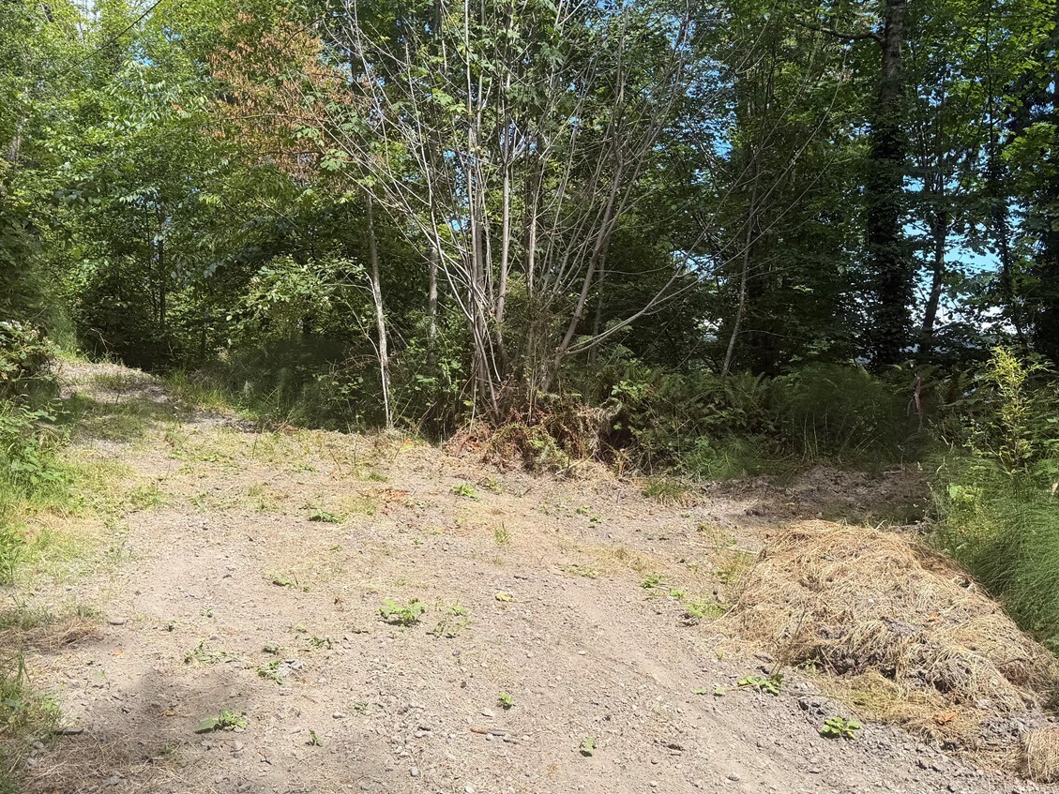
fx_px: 1040
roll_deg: -0.1
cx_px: 538
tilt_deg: -2.0
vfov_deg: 41.8
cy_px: 414
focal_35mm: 34
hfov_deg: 53.9
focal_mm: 6.76
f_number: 1.78
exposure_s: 1/1949
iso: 80
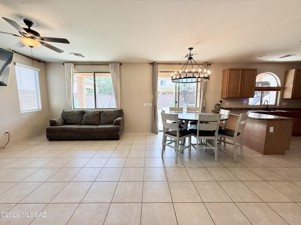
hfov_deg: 102.1
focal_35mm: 14
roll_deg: -0.7
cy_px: 112
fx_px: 122
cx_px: 150
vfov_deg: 85.7
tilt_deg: -5.3
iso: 100
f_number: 2.2
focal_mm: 2.22
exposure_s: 1/120
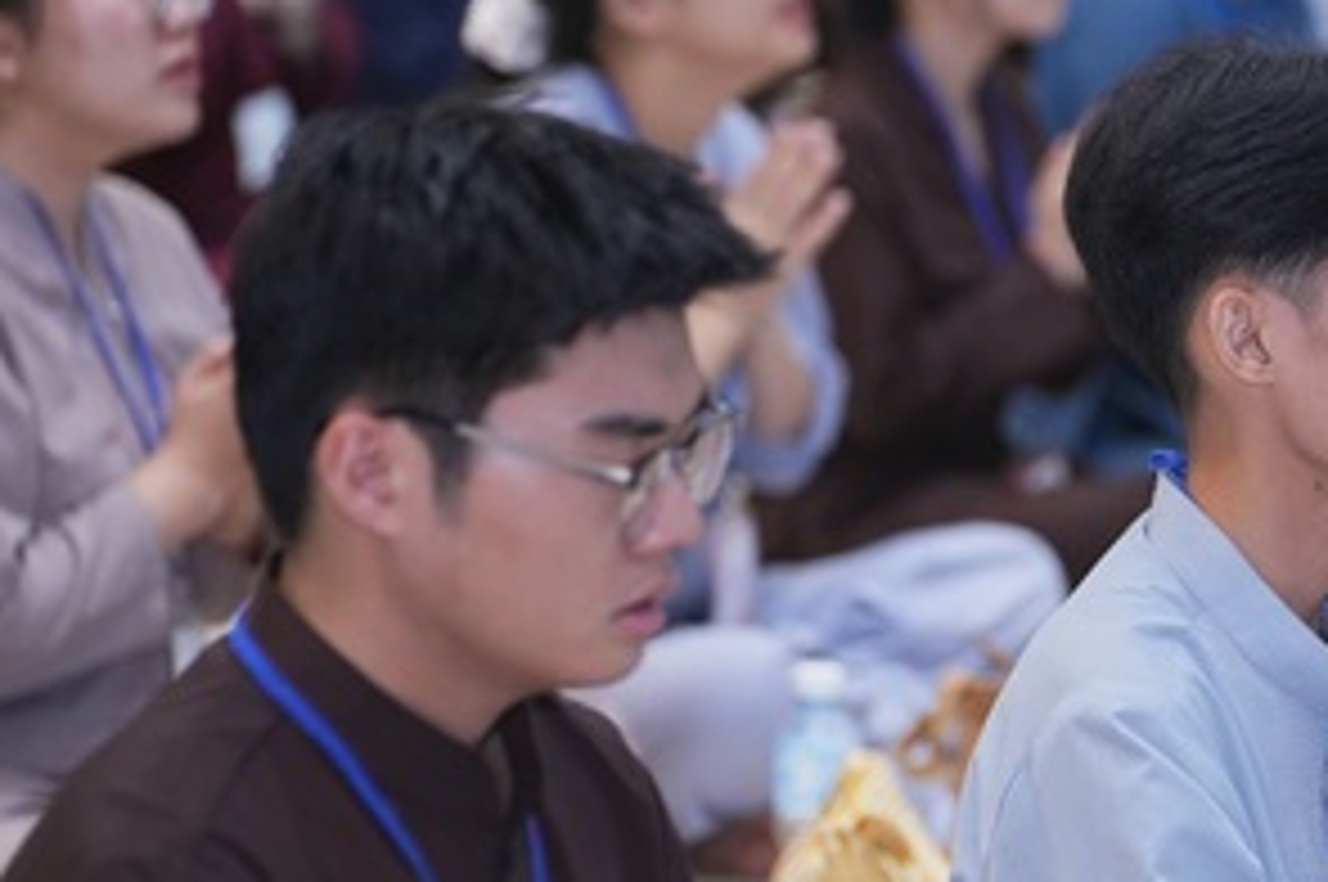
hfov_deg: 8.0
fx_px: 9433
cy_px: 524
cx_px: 1260
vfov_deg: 5.4
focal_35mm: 256
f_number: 2.8
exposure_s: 1/200
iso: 2000
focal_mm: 116
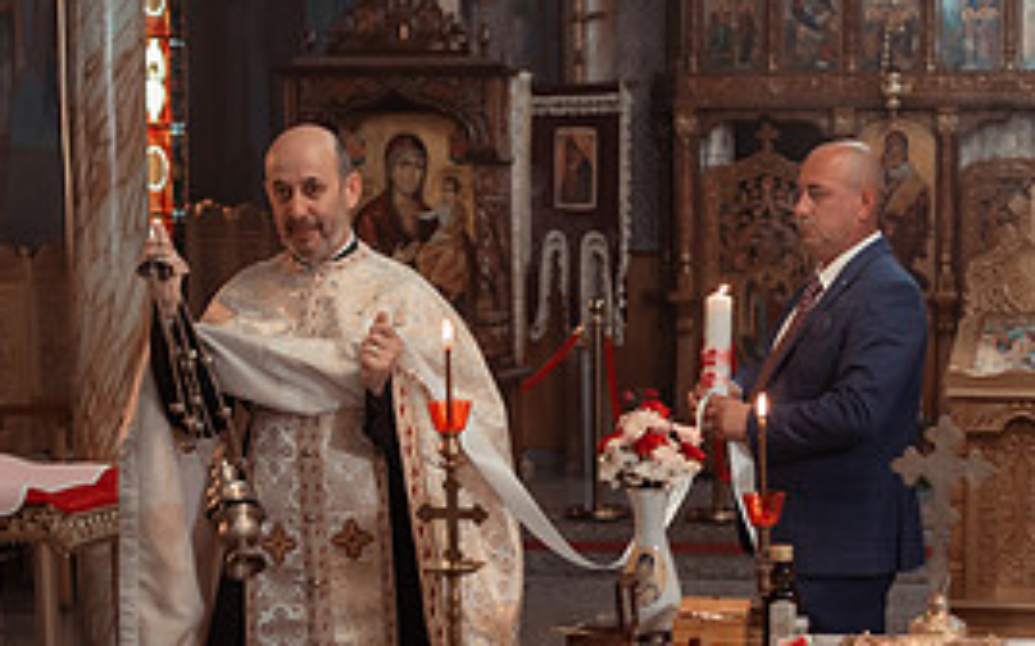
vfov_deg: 15.8
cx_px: 834
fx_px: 2312
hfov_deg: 24.8
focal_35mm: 82
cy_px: 490
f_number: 2.5
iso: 1600
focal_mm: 35
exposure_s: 1/200
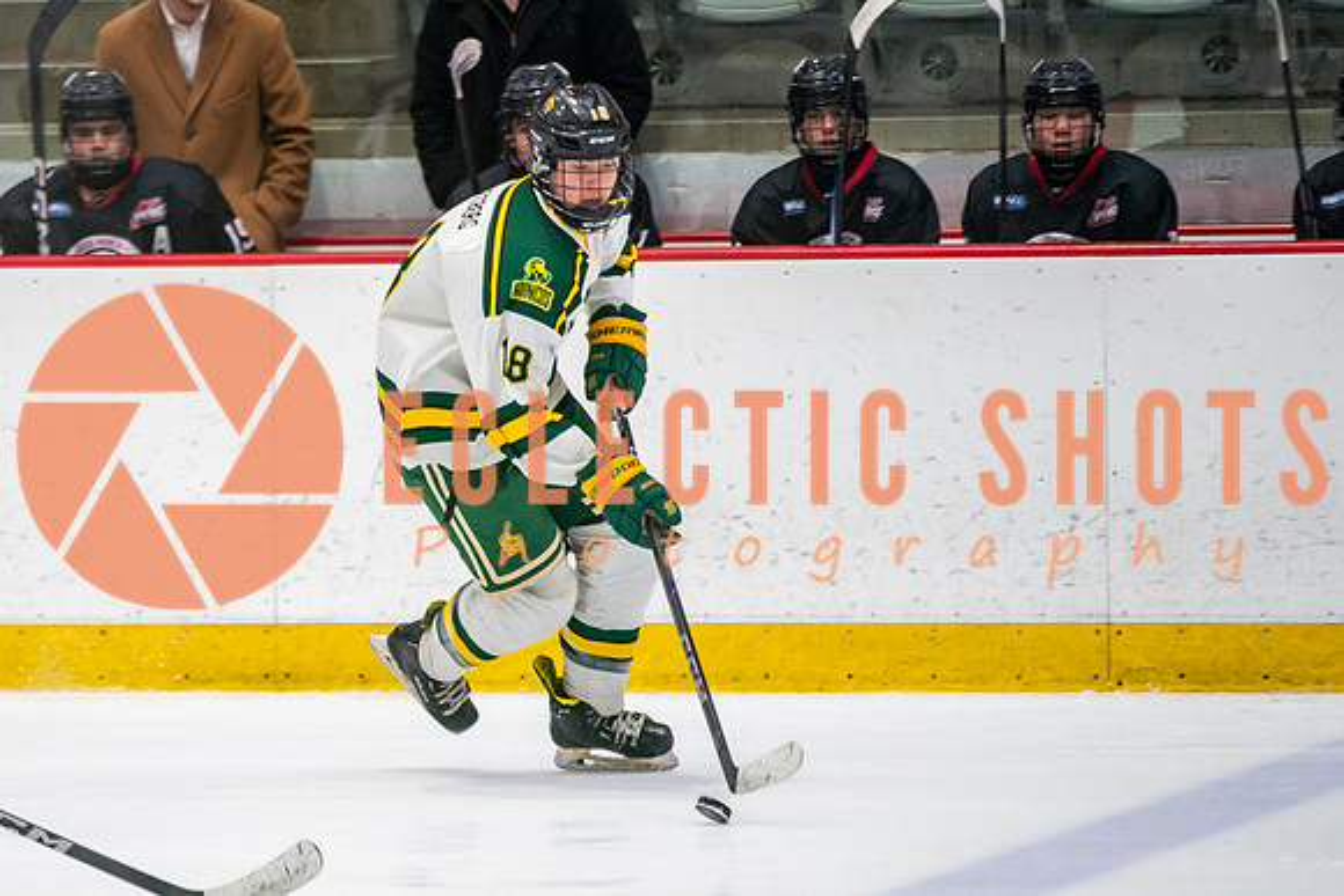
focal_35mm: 335
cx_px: 298
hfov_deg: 6.1
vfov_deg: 4.1
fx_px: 12501
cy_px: 491
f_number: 2.8
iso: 800
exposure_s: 1/640
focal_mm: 185
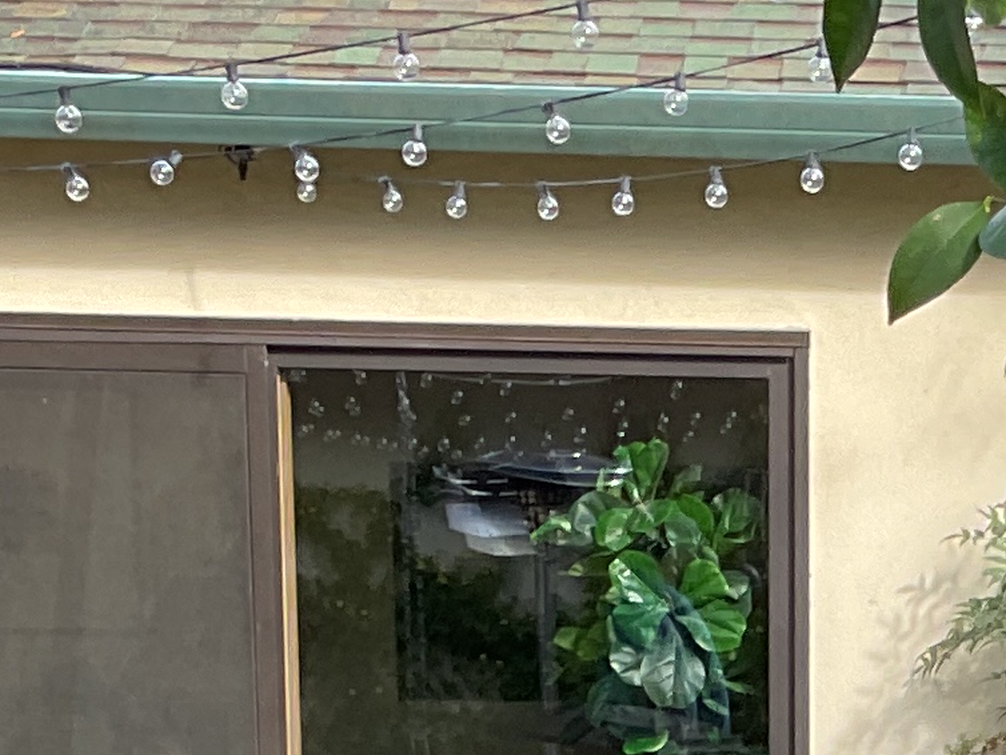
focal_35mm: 155
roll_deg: +0.7
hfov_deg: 12.5
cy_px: 1474
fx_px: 4506
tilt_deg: -13.3
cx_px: 1121
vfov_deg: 9.0
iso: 20
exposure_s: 1/120
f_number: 1.8
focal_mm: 3
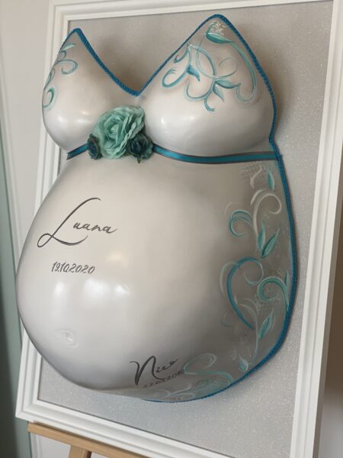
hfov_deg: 28.0
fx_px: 687
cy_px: 229
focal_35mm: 52
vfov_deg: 36.8
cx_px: 172
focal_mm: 6
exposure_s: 1/122
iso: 100
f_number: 2
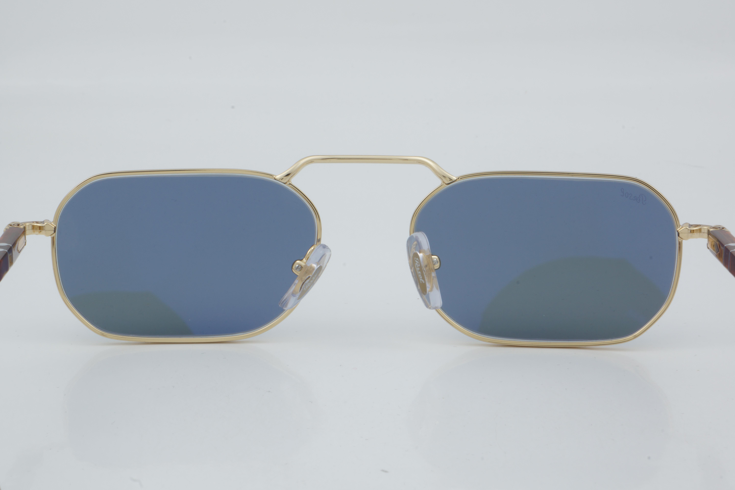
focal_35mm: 82
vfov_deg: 16.6
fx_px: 1684
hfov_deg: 24.6
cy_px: 245
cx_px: 368
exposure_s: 1/4
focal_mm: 55
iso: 100
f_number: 29
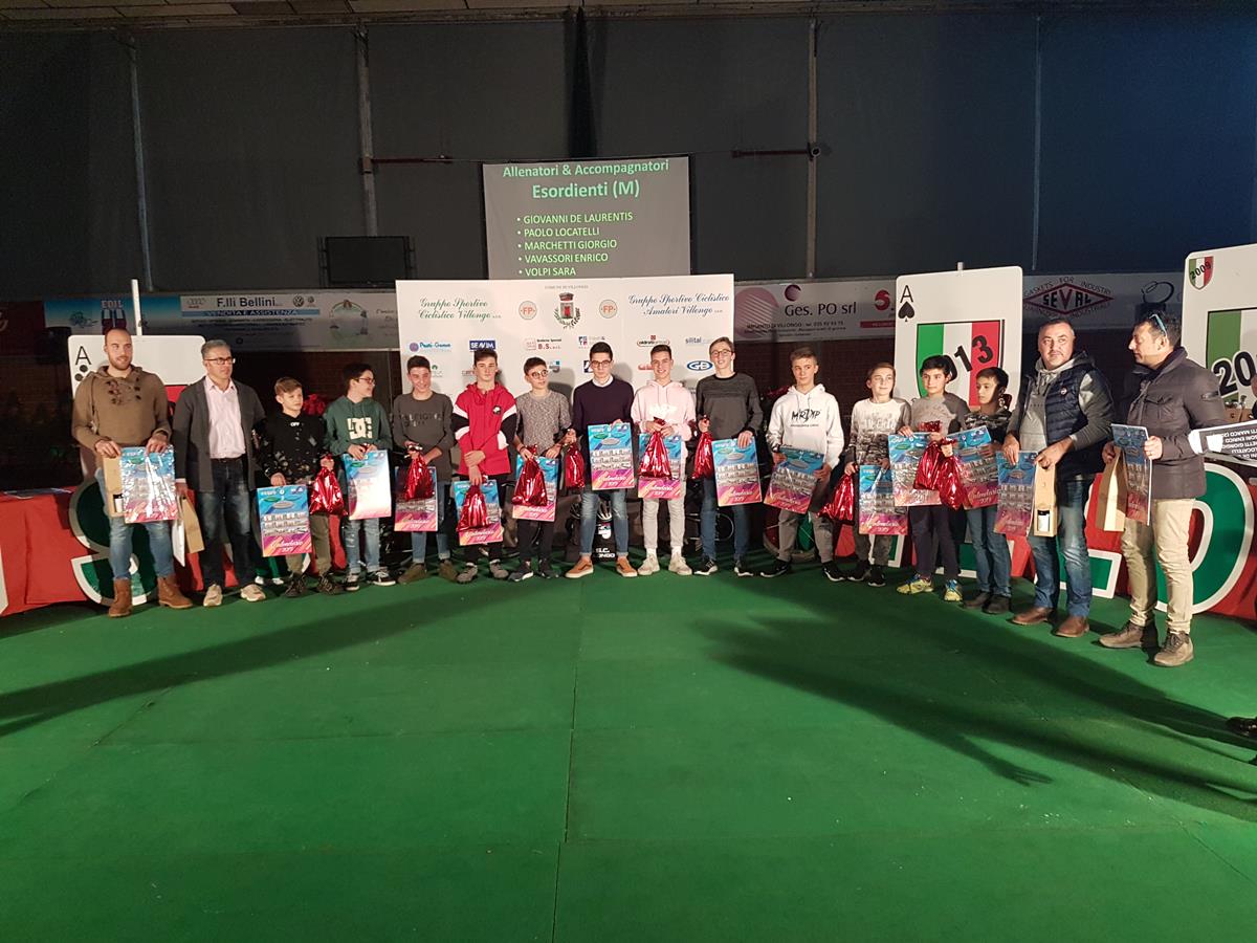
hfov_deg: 67.3
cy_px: 472
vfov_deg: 53.1
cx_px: 628
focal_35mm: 26
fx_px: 944
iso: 160
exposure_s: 1/33
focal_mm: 4.2
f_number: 1.7
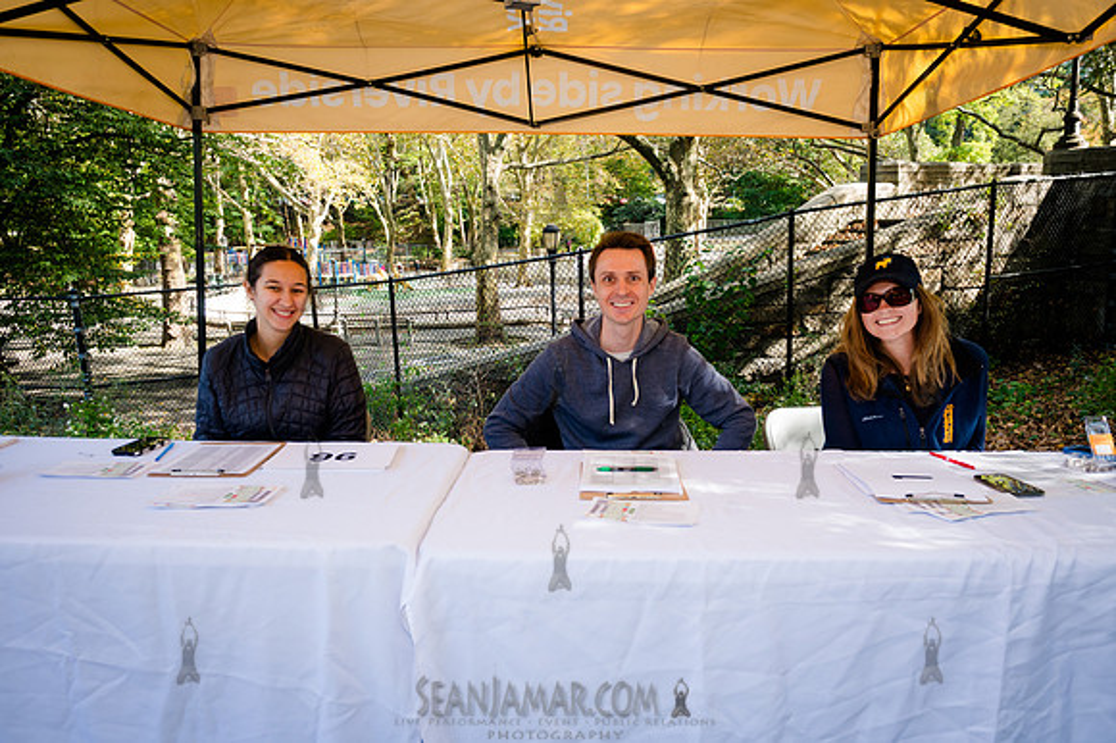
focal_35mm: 27
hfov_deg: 67.1
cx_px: 558
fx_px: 842
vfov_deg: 47.6
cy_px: 372
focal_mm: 27
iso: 1000
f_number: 5
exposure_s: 1/500
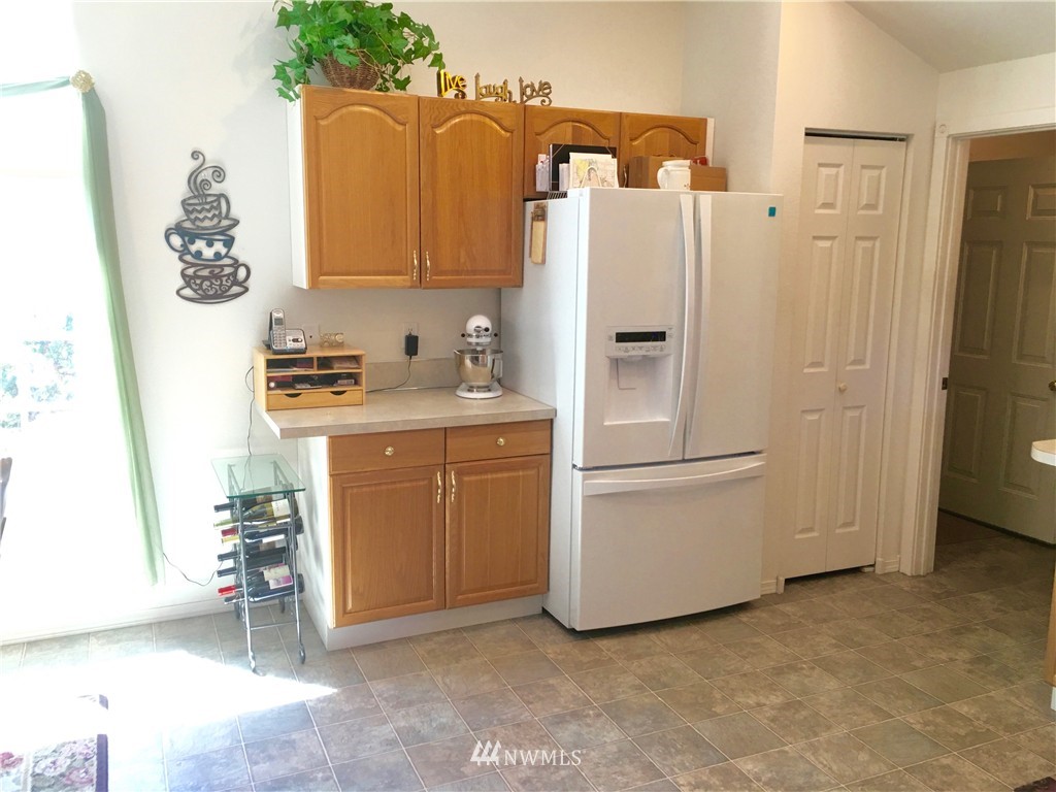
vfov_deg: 48.2
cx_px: 528
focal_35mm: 29
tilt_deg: -8.5
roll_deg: -1.5
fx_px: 885
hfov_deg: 61.7
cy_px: 396
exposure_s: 1/15
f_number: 2.2
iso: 25
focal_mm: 4.15
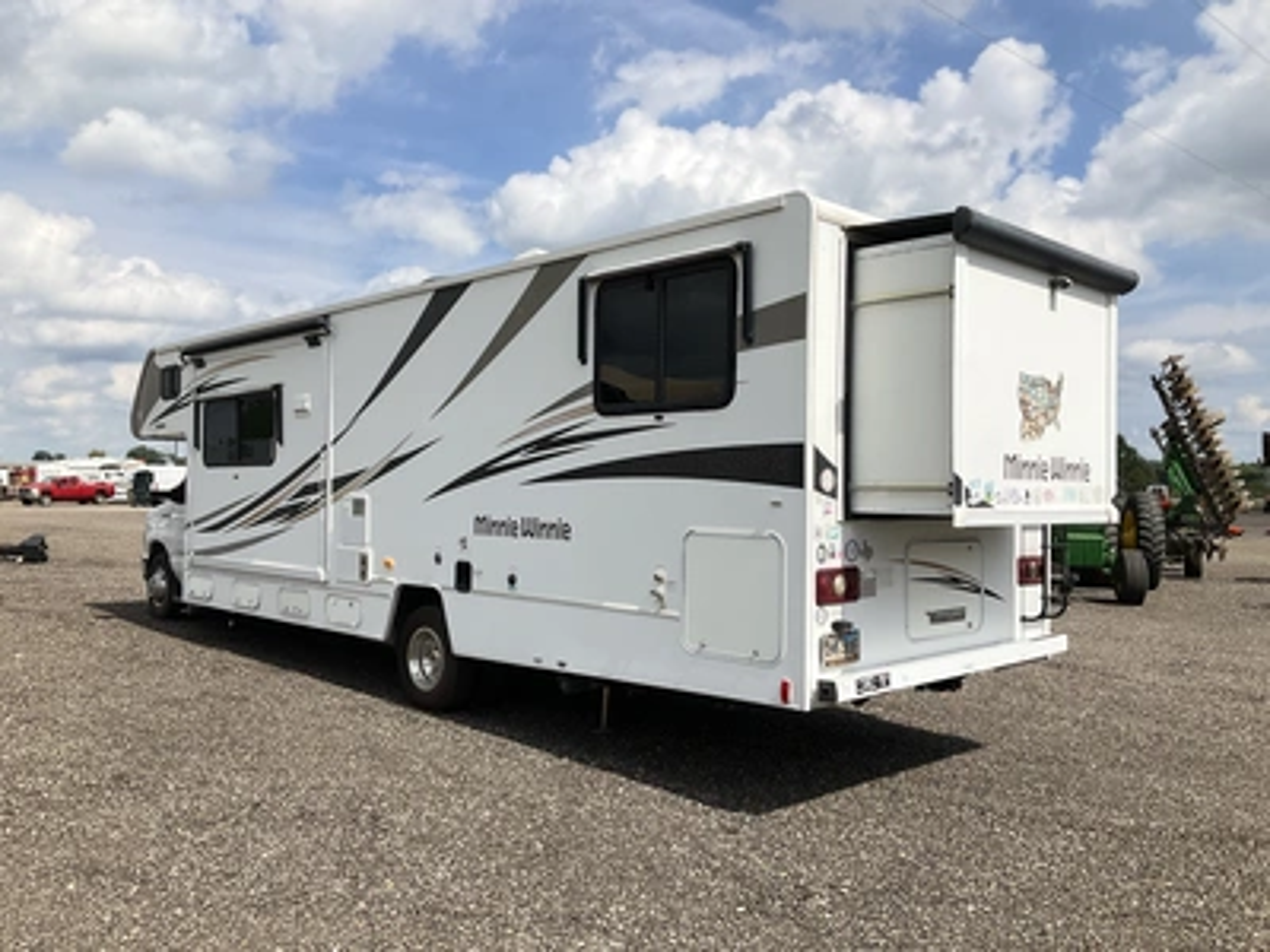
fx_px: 1064
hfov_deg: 61.7
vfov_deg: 48.2
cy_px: 476
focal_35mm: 29
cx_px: 635
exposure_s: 1/3125
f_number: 1.8
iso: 25
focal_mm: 3
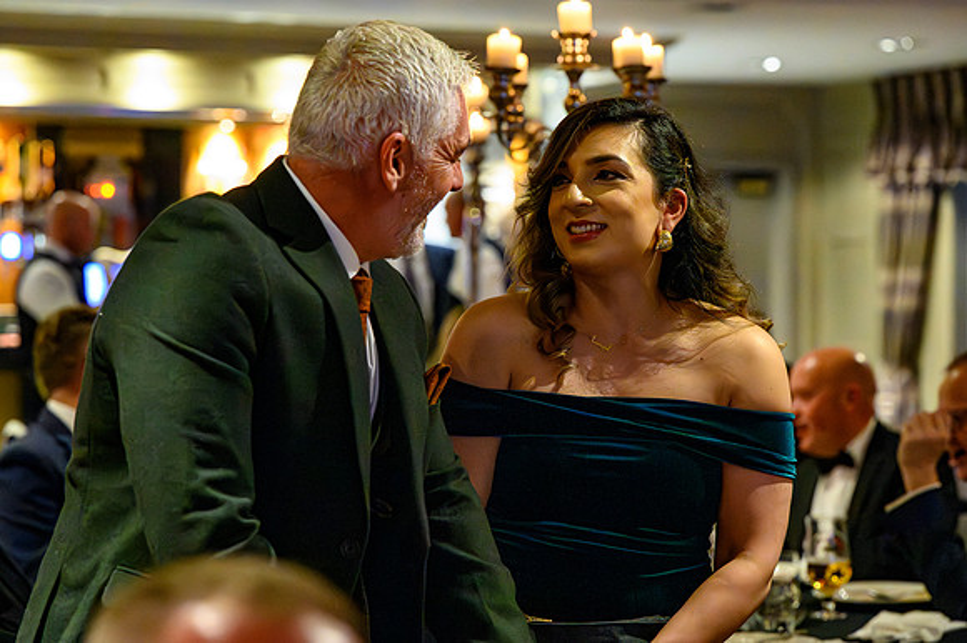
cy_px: 322
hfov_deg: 22.2
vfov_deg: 14.8
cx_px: 484
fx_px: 2470
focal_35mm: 92
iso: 51200
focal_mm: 92
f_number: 4
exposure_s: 1/400
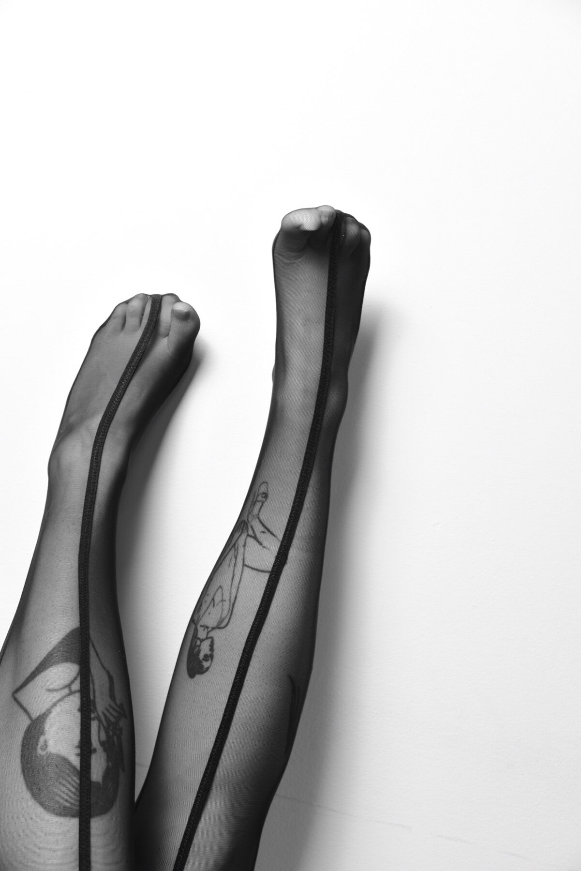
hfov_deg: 21.9
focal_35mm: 62
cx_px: 290
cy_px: 436
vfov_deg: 32.4
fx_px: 1500
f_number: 6.7
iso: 320
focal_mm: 62
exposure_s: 1/125
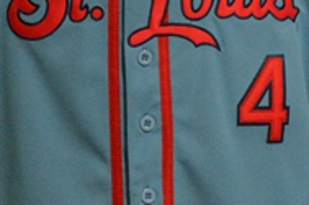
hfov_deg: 5.4
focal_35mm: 381
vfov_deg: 3.6
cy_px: 8
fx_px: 3262
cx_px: 355
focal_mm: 60
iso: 4000
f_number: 5
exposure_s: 1/40
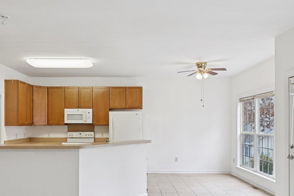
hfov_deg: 58.9
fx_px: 260
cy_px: 123
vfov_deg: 41.1
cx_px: 131
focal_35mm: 32
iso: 220
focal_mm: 20.5
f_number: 8
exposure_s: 1/20
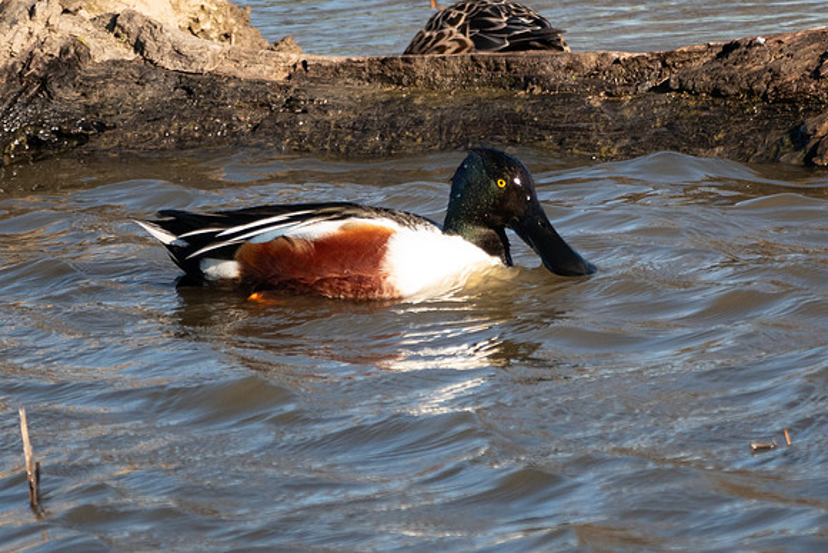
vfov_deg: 1.2
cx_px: 471
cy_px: 260
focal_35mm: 1187
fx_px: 27298
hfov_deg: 1.7
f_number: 4
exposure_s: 1/1250
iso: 250
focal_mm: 220
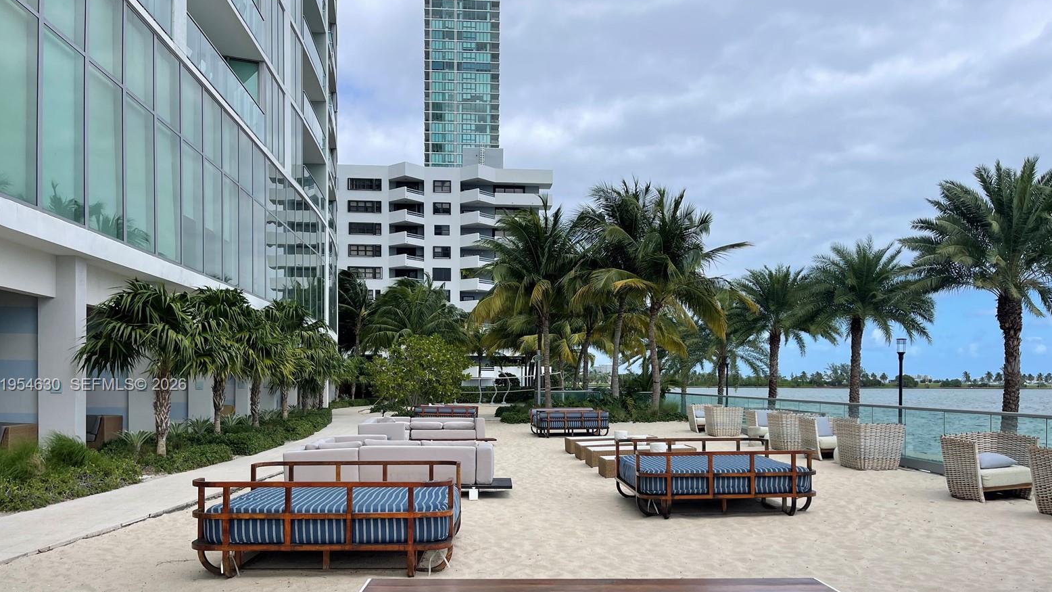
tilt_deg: -0.9
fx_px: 781
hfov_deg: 67.9
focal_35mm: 28
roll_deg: -0.6
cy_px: 386
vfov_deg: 41.1
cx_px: 517
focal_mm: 5.1
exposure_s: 1/3559
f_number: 1.6
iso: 32
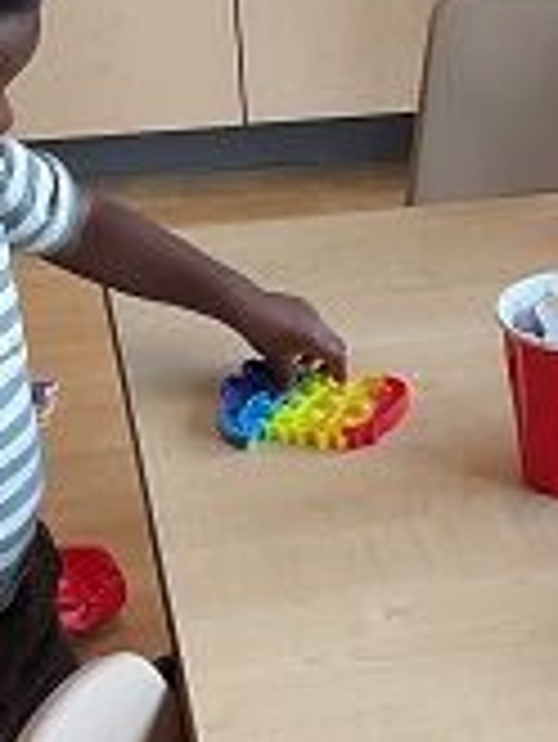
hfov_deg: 12.4
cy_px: 355
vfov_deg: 16.8
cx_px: 688
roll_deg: -3.4
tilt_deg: -28.4
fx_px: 2511
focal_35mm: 117
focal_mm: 3
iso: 64
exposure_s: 1/120
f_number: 1.8
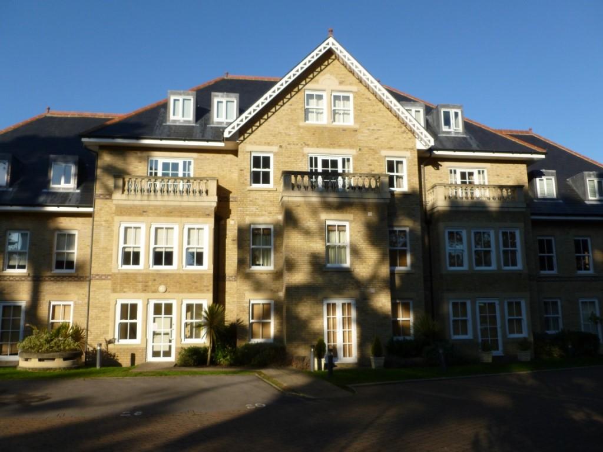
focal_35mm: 28
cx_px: 302
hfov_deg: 63.4
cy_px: 226
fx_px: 488
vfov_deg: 49.7
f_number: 3.3
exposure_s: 1/1000
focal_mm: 5
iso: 100
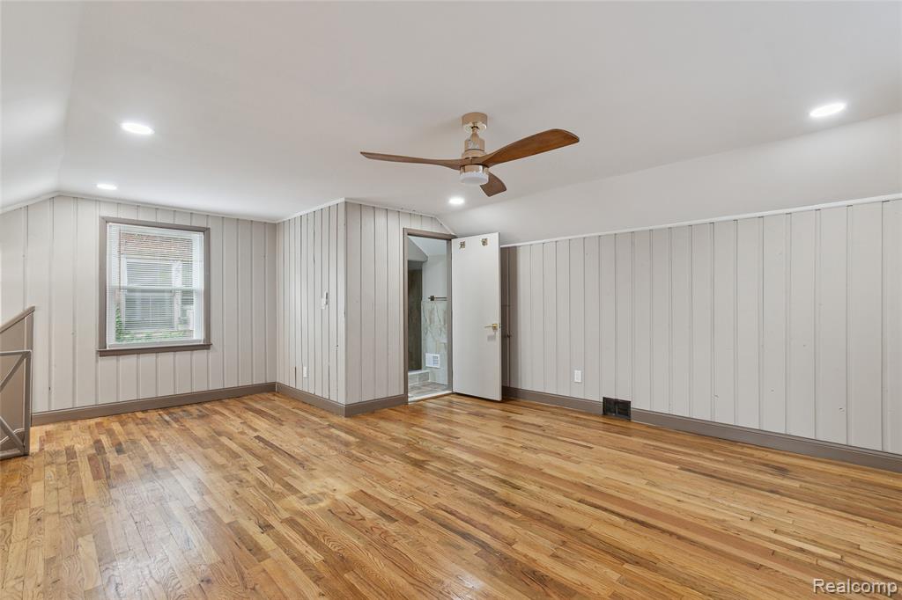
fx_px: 376
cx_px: 451
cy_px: 300
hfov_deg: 100.4
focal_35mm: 15
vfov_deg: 77.3
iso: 400
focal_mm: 10
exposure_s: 1/15
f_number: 8
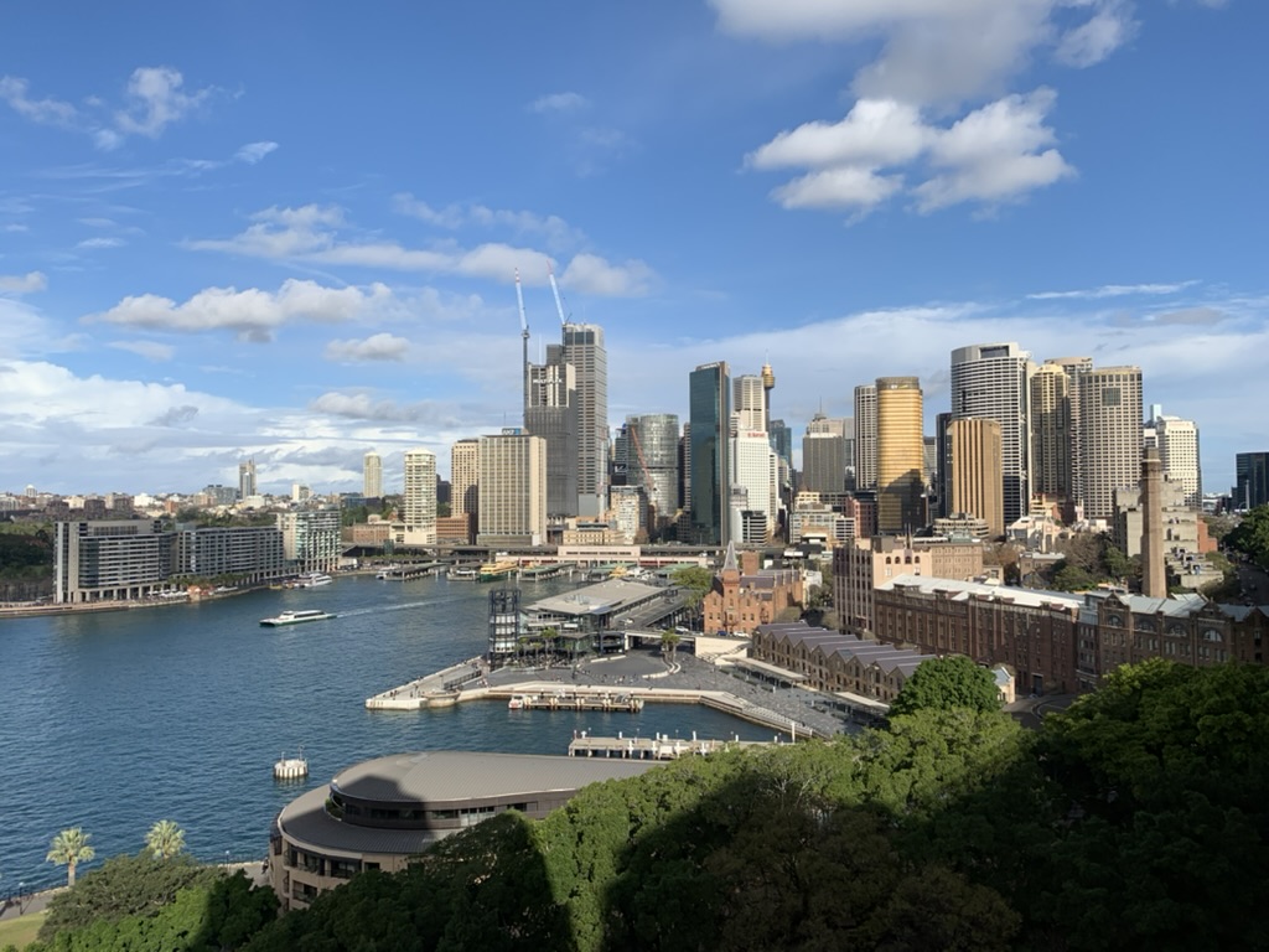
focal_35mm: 26
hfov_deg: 67.3
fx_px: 953
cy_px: 476
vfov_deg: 53.1
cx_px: 634
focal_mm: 4.25
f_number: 1.8
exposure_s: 1/2915
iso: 25
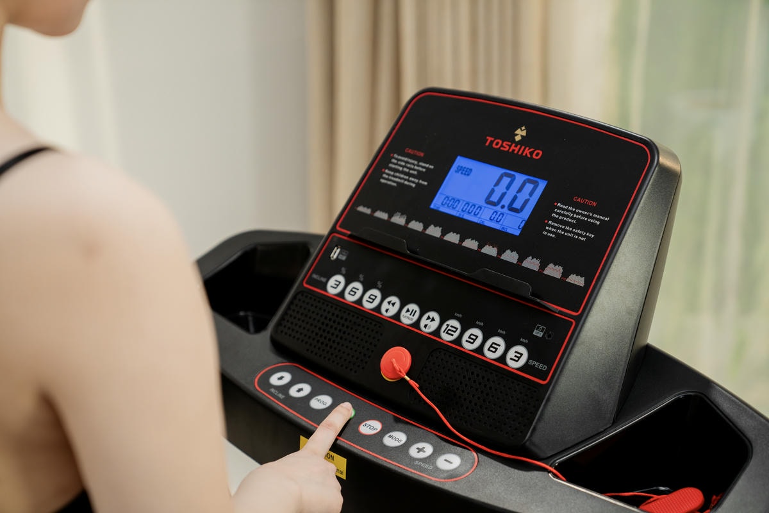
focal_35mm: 63
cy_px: 256
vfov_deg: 21.6
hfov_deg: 31.9
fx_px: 1346
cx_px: 384
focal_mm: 63
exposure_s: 1/320
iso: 400
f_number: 3.2
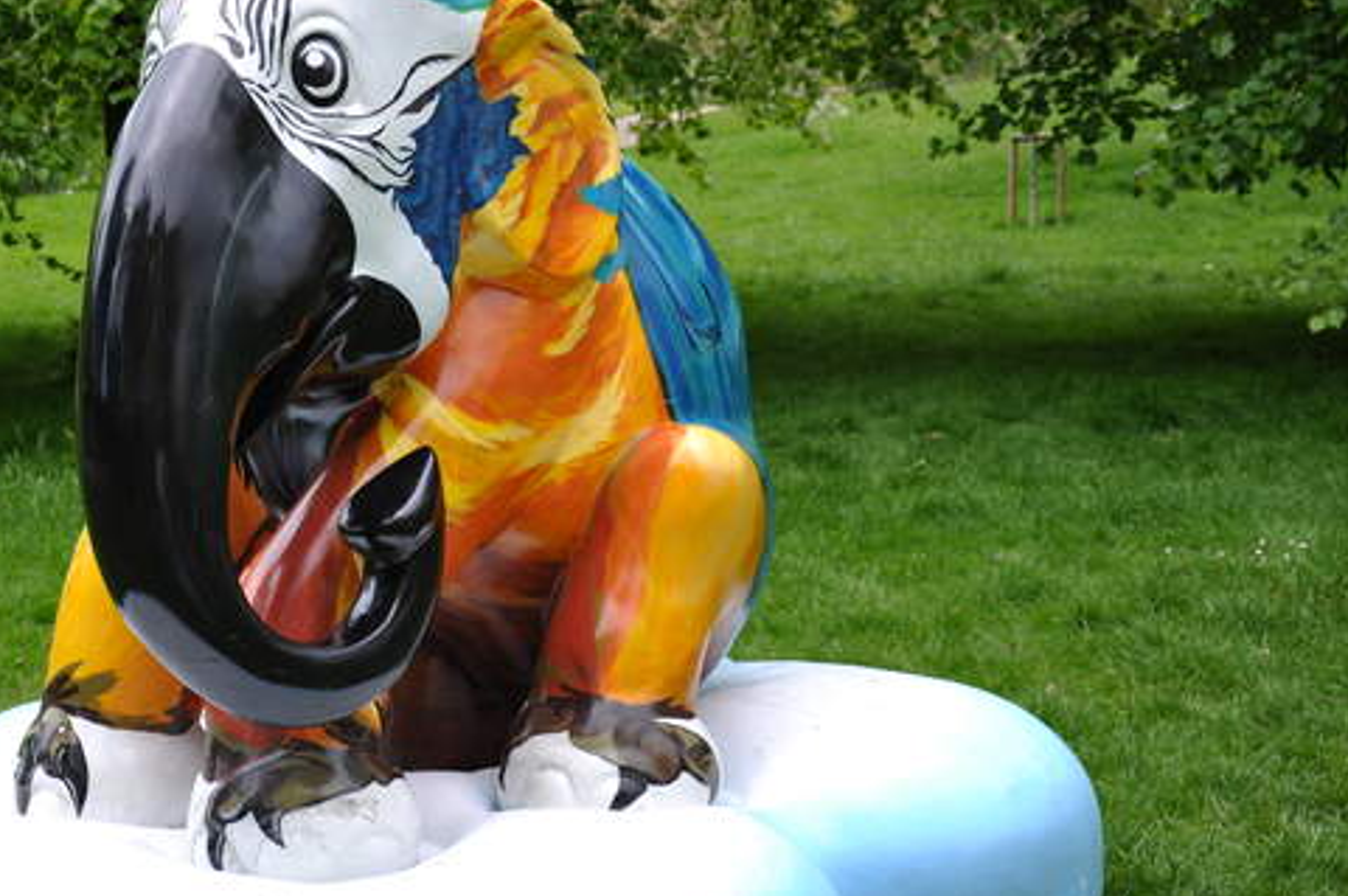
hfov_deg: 26.5
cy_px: 341
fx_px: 2843
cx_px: 461
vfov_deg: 17.9
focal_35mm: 76
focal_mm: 38
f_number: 4.5
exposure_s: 1/30
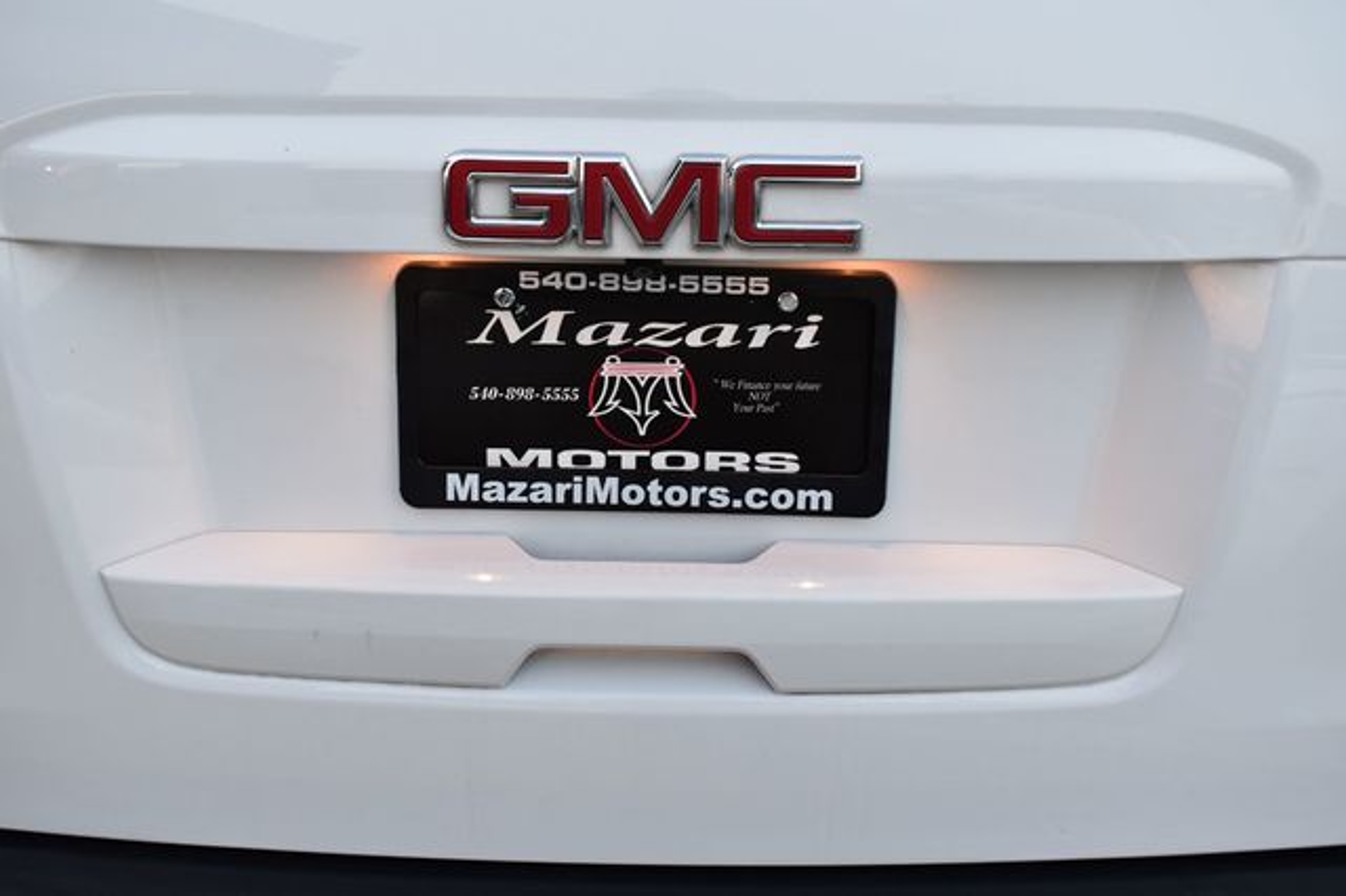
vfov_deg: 29.8
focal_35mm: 45
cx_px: 673
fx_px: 1682
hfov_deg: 43.6
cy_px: 448
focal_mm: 30
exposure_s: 1/30
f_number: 7.1
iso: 400
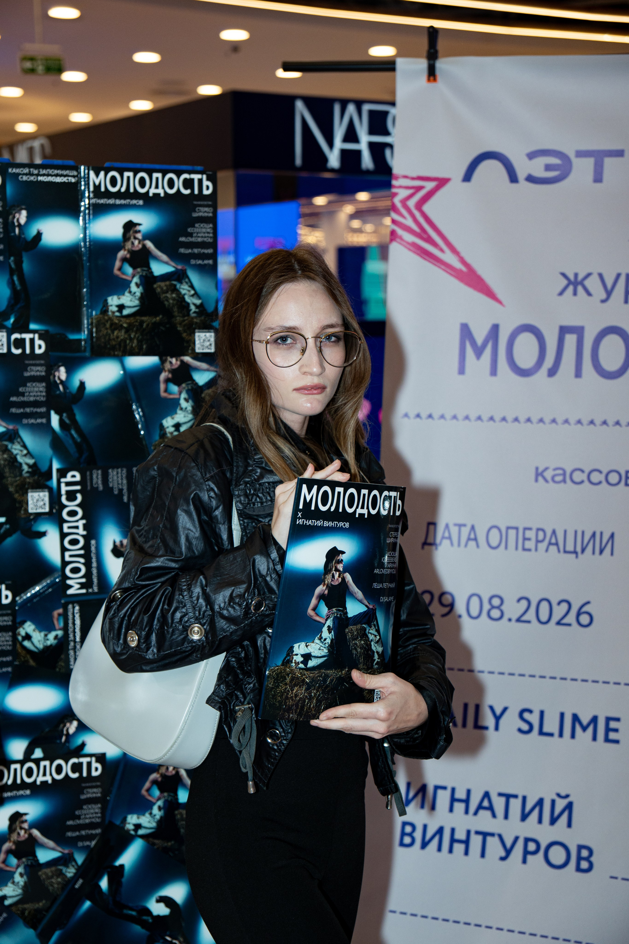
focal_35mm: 64
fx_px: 1690
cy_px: 472
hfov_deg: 21.1
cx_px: 314
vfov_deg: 31.2
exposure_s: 1/320
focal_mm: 43
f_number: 3.5
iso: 400
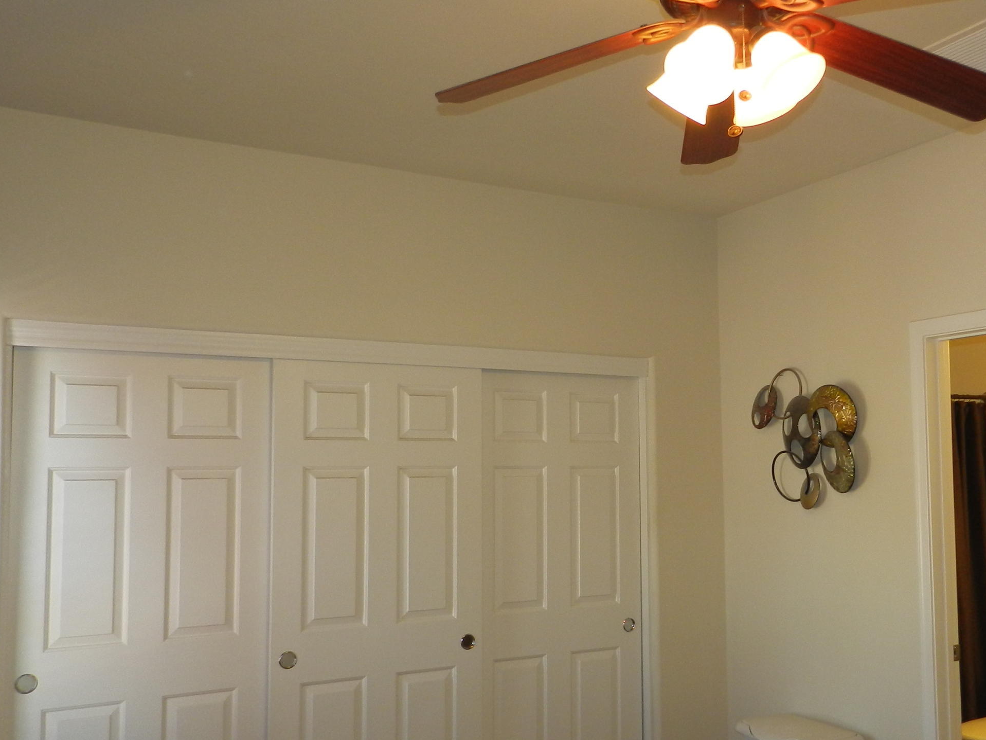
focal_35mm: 36
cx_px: 635
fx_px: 1025
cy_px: 402
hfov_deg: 50.7
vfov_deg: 39.6
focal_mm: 4
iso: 200
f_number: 3.4
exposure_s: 1/30
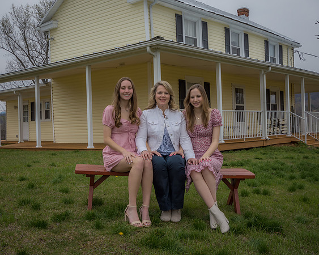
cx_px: 154
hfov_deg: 44.2
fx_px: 393
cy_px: 128
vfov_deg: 35.9
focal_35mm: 42
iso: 200
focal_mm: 24
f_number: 9.5
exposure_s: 1/350
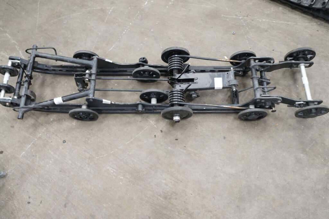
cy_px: 110
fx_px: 260
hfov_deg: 64.5
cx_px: 164
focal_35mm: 28
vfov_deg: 45.7
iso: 1000
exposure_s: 1/60
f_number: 3.5
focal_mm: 19
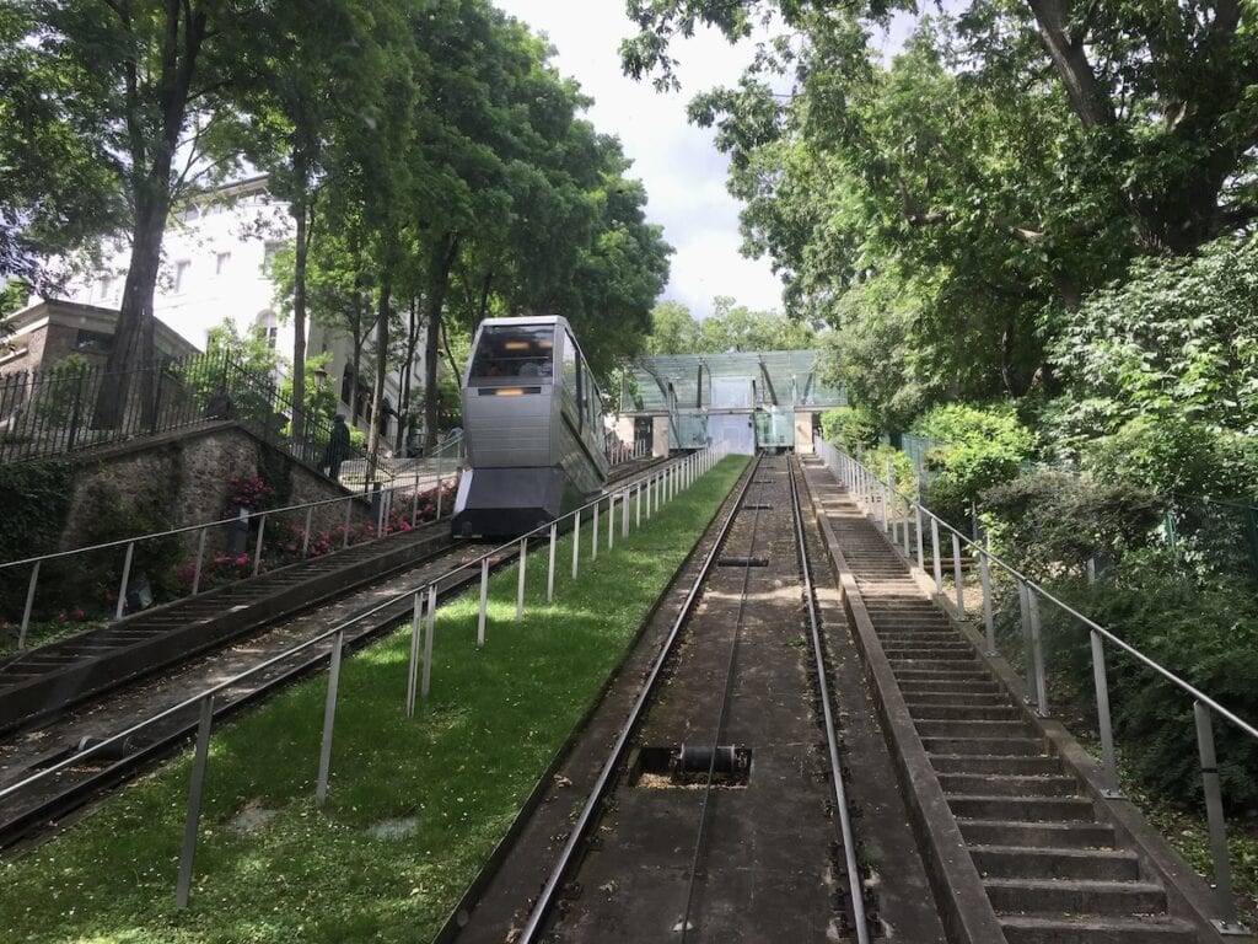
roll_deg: -2.5
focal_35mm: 29
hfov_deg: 61.7
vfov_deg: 48.2
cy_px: 472
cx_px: 629
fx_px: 1054
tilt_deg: +17.1
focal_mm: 4.15
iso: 32
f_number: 2.2
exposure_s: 1/214
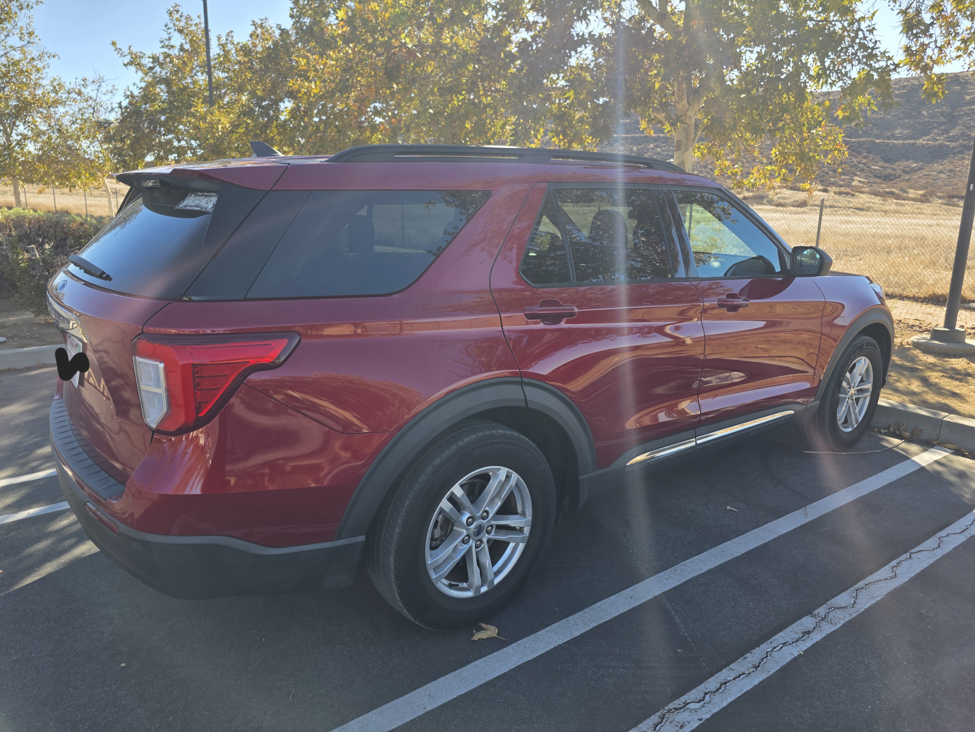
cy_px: 366
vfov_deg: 58.9
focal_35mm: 23
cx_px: 488
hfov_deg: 73.9
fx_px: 648
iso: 80
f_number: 1.7
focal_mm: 6.3
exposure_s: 1/2000
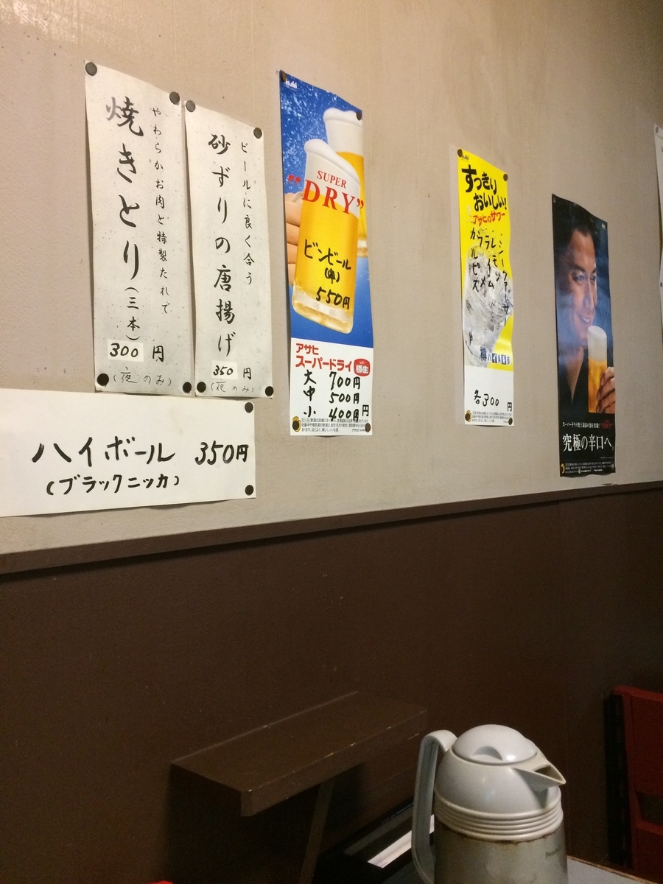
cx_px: 332
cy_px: 442
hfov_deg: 48.2
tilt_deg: +0.8
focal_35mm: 29
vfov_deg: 61.7
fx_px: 741
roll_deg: +3.2
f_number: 2.2
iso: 250
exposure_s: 1/30
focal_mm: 4.15
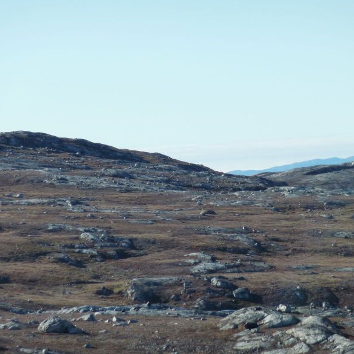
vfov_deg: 4.9
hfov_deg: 4.9
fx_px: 4107
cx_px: 177
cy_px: 177
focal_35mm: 355
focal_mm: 49.2
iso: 125
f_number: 4.9
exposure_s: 1/500
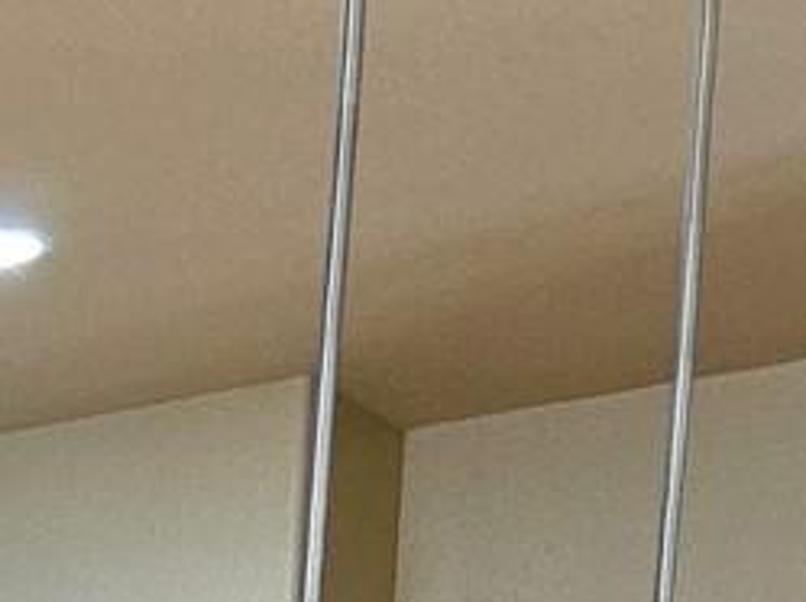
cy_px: 1890
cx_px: -984
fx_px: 3441
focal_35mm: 148
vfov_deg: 8.3
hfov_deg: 11.5
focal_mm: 5.4
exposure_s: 1/120
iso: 320
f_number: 1.8
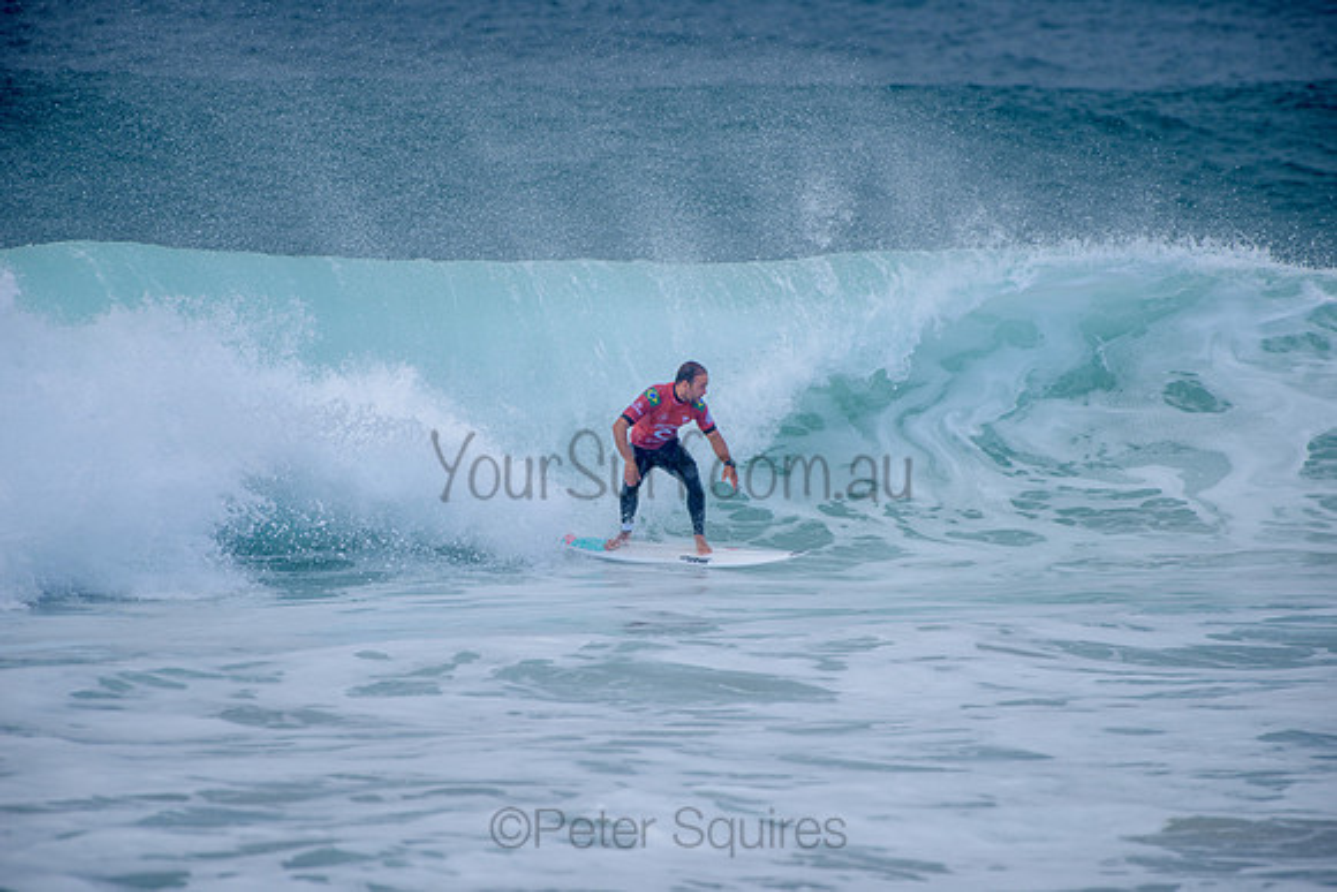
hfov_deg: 4.1
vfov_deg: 2.7
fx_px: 18897
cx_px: 668
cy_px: 446
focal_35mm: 509
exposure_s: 1/800
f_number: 5.6
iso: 125
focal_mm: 500
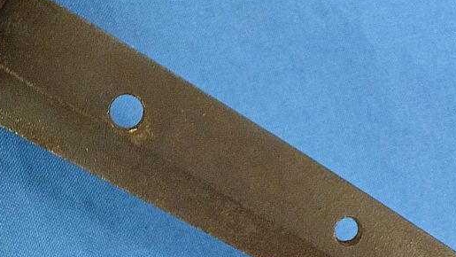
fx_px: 1064
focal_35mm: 88
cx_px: 246
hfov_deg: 24.2
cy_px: 161
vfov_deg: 13.7
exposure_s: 1/50
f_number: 4.3
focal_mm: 9.4
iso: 400
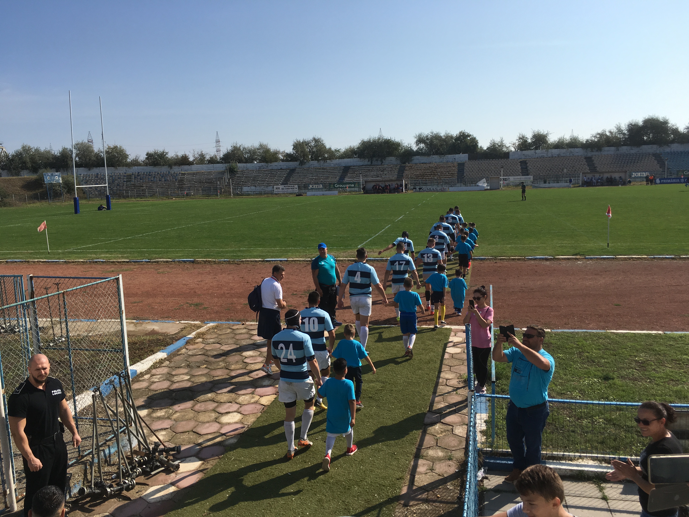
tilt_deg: -7.7
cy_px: 258
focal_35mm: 29
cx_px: 344
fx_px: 577
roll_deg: +2.2
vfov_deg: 48.2
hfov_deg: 61.7
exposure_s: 1/2331
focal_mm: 4.15
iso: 25
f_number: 2.2
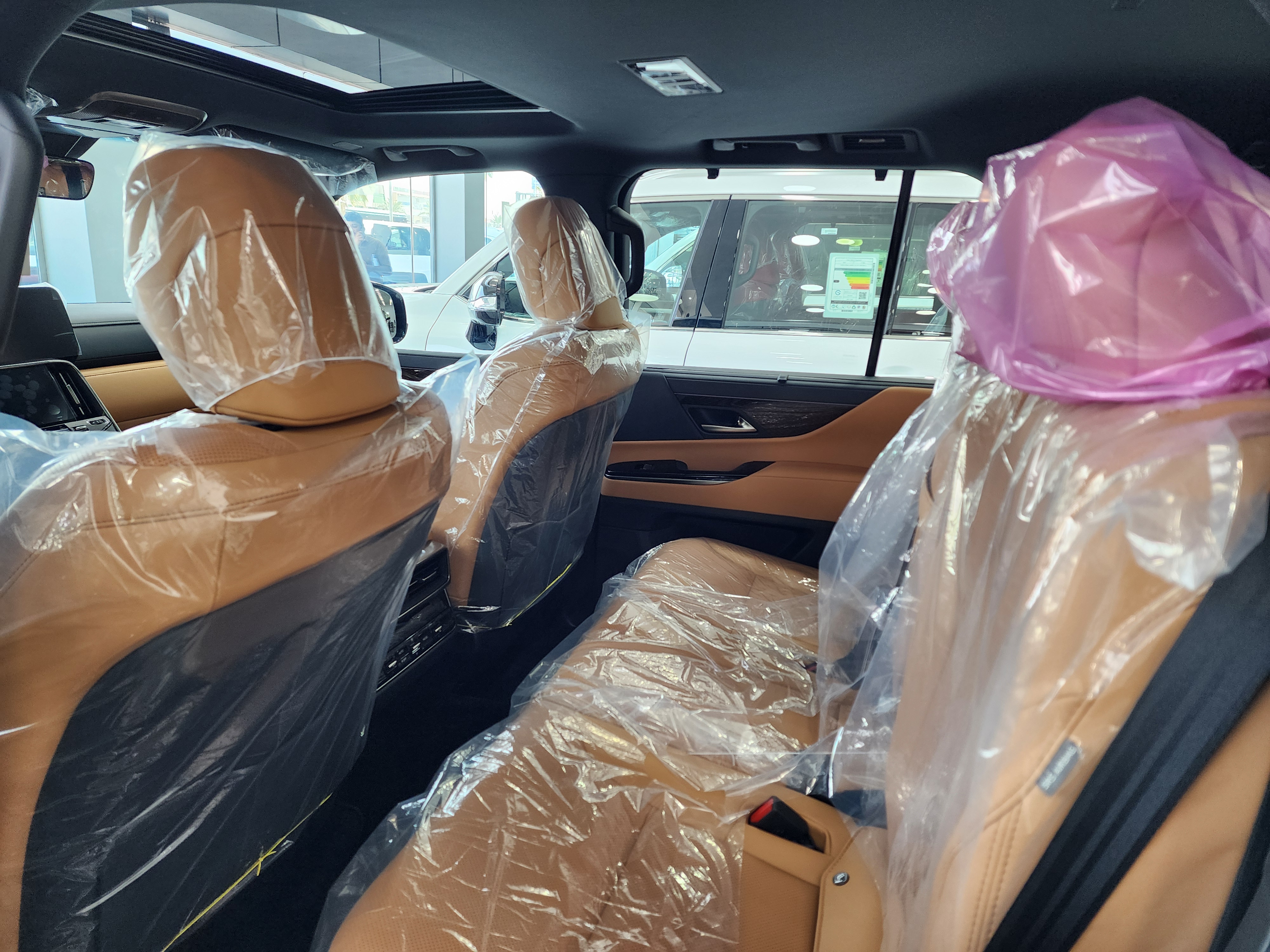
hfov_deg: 73.9
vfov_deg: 58.9
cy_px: 476
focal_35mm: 23
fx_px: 844
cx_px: 635
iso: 160
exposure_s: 1/100
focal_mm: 6.4
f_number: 1.8
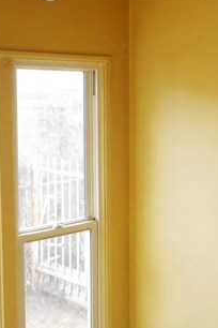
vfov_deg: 31.9
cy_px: 164
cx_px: 138
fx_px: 572
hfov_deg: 21.5
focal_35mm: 63
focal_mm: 5.2
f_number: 4
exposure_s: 1/30
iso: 80
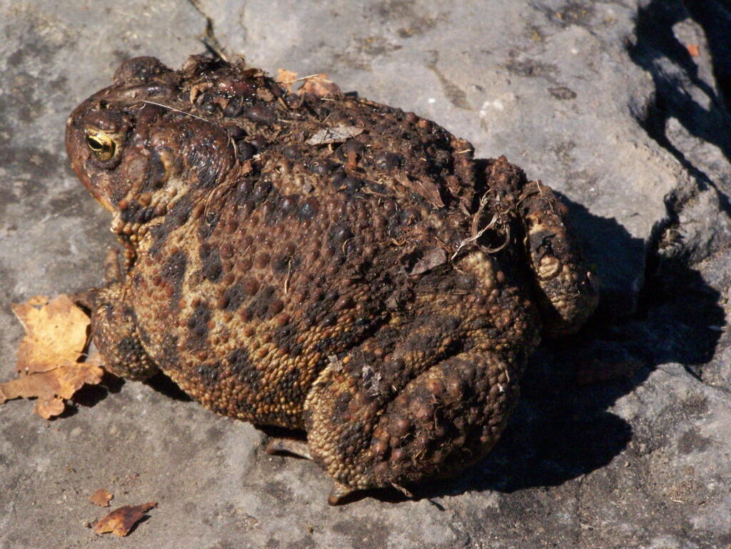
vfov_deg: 8.8
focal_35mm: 169
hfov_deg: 11.7
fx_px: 3569
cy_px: 274
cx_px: 366
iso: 400
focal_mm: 28
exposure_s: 1/1250
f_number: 6.3
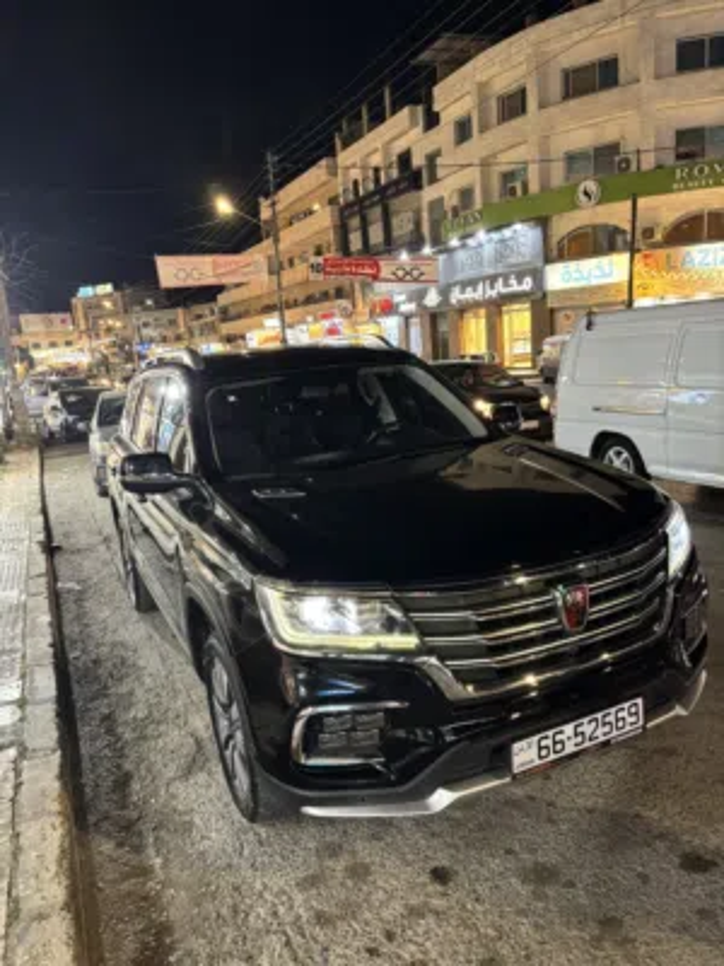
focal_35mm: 26
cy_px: 483
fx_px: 725
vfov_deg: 67.3
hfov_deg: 53.1
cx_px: 362
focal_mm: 5.96
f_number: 1.6
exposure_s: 1/50
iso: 400
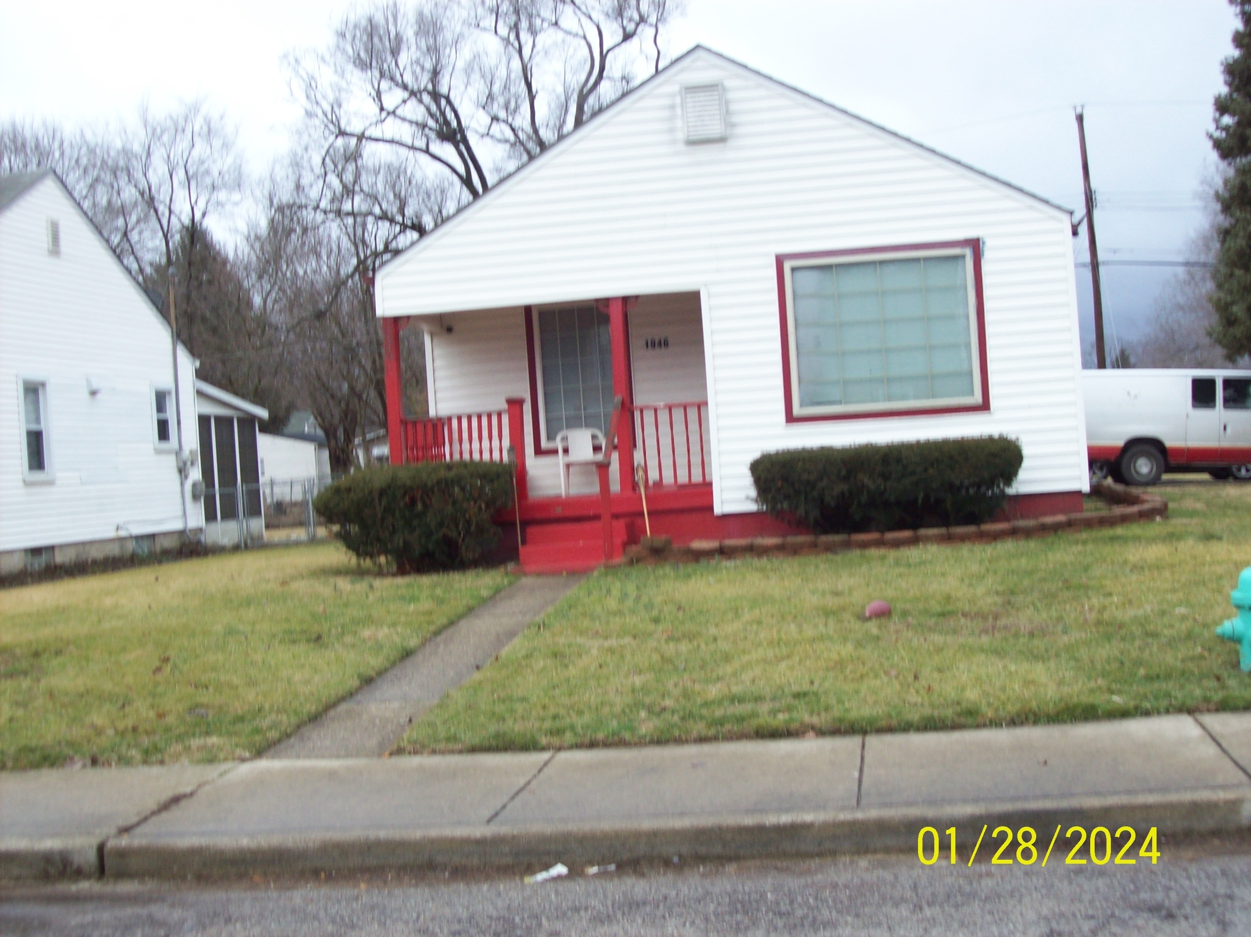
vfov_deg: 32.2
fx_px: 1626
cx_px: 626
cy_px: 468
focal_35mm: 45
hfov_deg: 42.1
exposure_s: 1/77.7
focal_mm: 7.6
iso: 80
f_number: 3
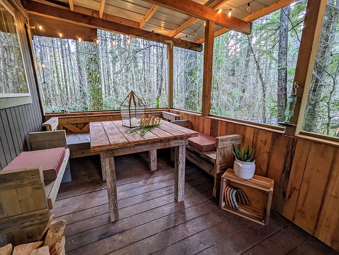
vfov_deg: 78.3
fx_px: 157
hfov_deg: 94.4
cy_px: 128
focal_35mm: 16
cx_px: 170
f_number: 2.2
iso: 128
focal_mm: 2.22
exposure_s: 1/24
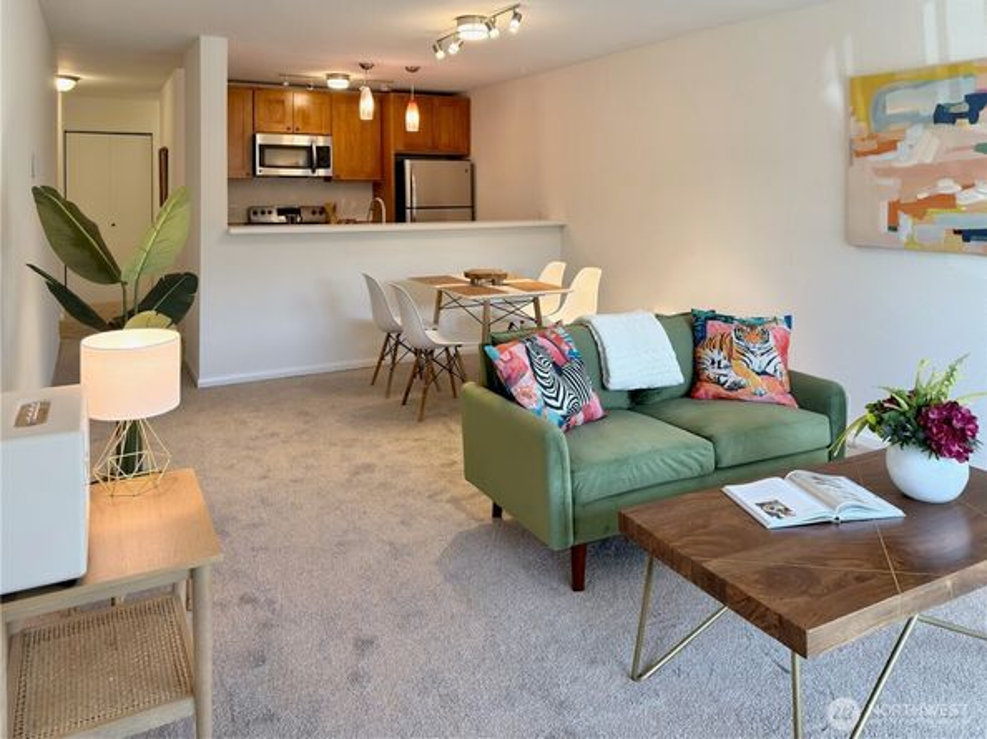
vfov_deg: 56.8
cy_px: 370
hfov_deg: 71.6
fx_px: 684
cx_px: 494
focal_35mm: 24
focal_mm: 6.76
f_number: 1.78
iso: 200
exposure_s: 1/188
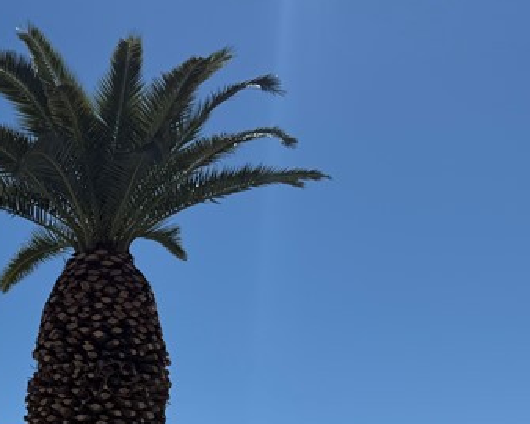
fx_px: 1113
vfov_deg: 20.3
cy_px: 492
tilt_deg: +9.3
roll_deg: -0.5
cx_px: 78
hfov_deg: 26.1
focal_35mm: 71
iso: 100
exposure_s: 1/7353
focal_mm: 6.76
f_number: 1.78
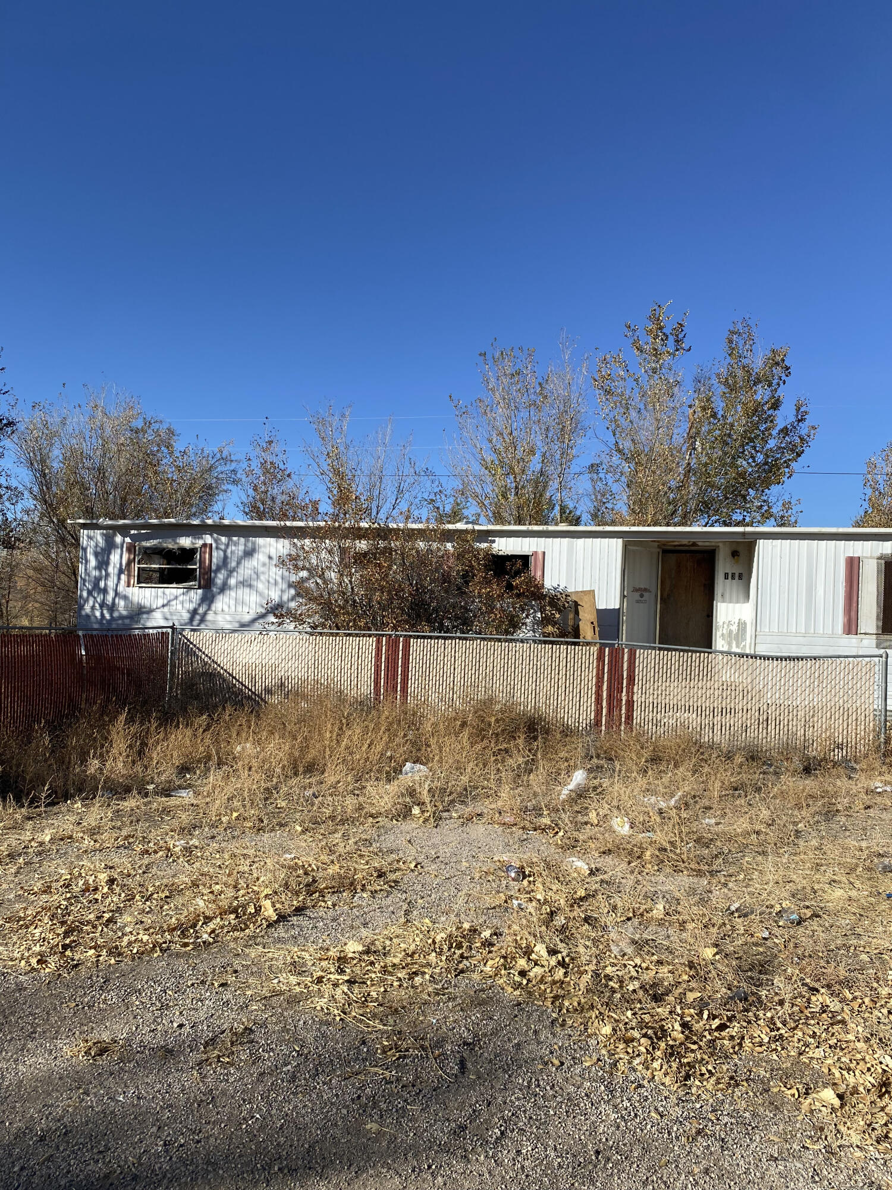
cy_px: 595
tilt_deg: +0.7
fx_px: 893
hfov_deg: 53.1
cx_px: 446
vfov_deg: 67.3
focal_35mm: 26
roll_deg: -0.6
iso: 32
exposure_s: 1/2817
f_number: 1.8
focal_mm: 4.25
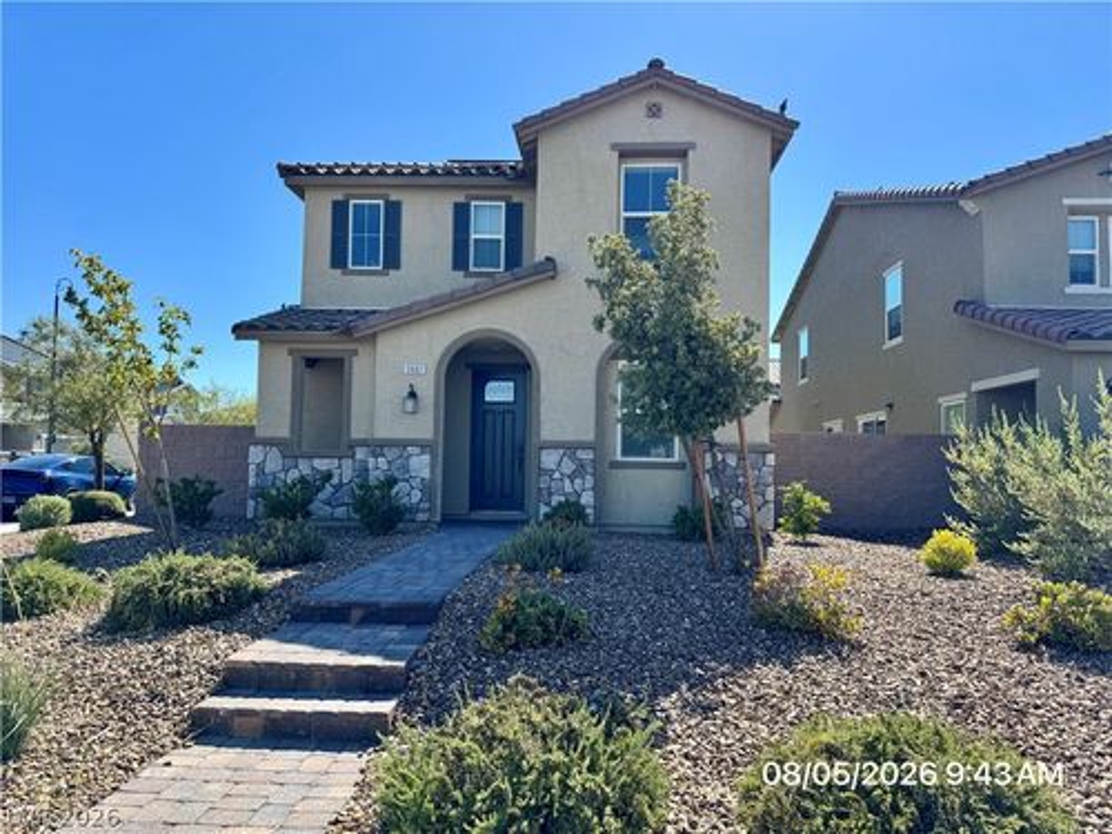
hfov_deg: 71.6
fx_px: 771
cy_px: 417
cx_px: 556
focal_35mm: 24
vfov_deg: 56.8
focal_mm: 6.76
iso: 80
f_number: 1.78
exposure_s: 1/3096
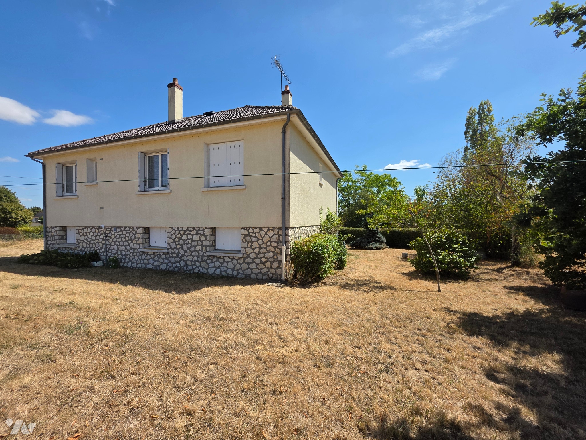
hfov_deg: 106.2
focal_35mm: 13
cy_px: 220
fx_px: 220
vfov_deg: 89.9
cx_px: 293
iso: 40
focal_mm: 2.2
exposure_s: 1/1910
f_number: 1.9
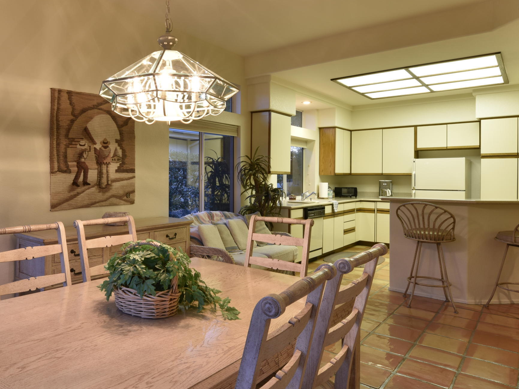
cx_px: 167
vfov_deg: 54.8
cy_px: 179
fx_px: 375
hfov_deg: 67.2
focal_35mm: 25
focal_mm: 15
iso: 200
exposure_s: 1/1.3
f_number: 11
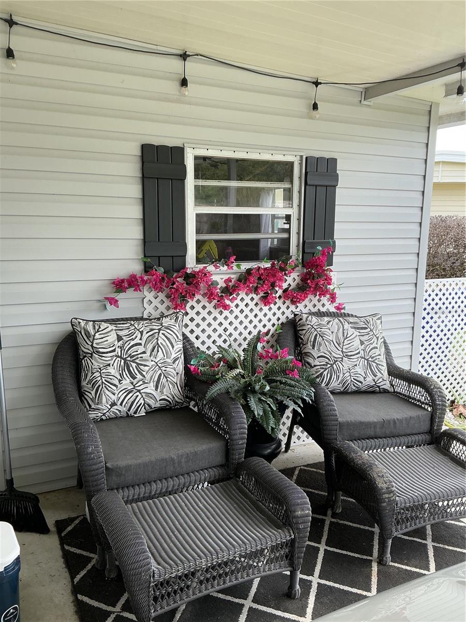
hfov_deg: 48.2
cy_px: 311
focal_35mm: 29
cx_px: 233
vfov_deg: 61.7
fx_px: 521
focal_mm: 3
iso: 25
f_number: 1.8
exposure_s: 1/286
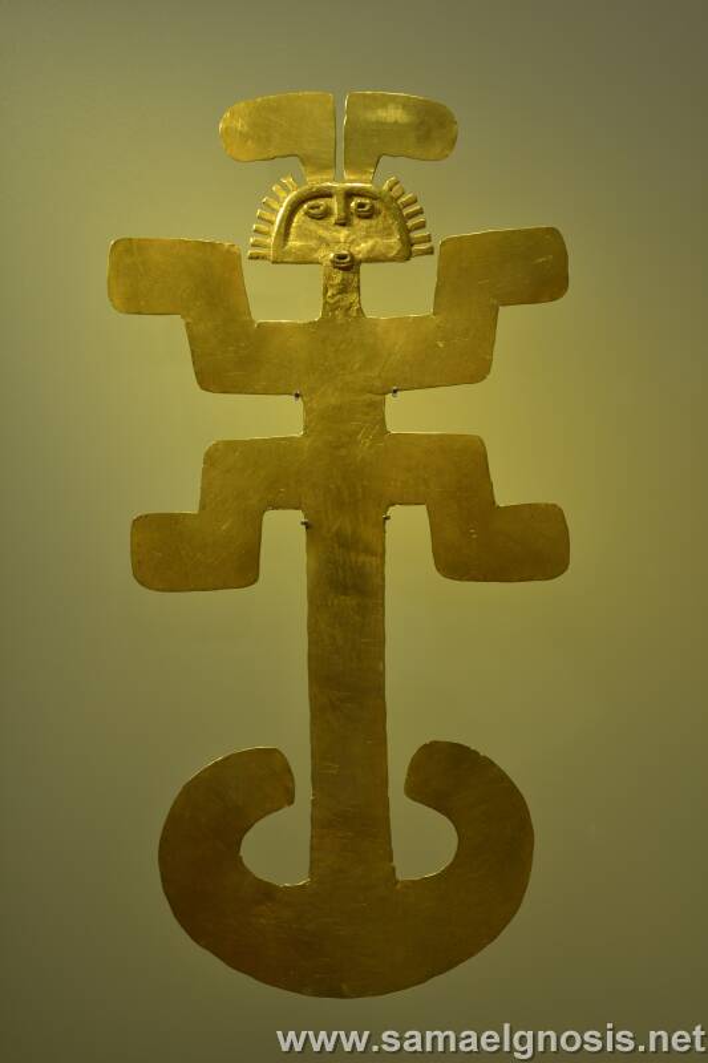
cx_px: 354
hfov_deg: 21.6
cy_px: 532
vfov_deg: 31.9
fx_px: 1859
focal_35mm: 63
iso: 160
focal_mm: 42
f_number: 5.3
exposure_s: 1/15
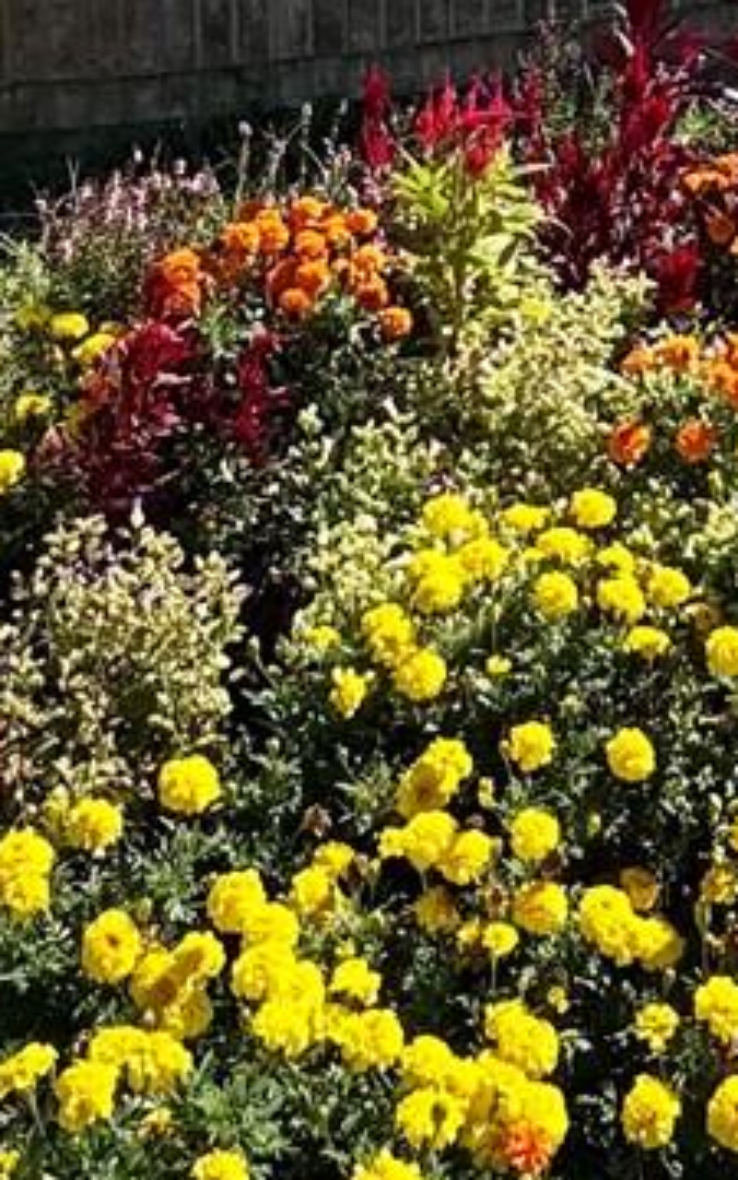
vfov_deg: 25.5
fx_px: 2124
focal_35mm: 66
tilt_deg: -3.1
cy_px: -452
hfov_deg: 18.9
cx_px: 813
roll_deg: +1.5
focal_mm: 2.22
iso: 50
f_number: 2.2
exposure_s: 1/2273
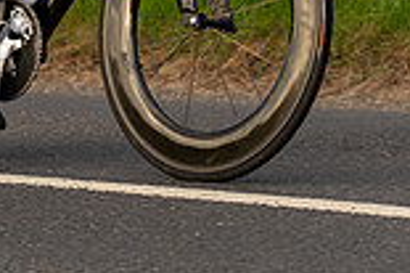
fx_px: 2981
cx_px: 214
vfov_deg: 5.2
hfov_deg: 7.9
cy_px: -227
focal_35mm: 262
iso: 500
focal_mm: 70
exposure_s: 1/1000
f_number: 4
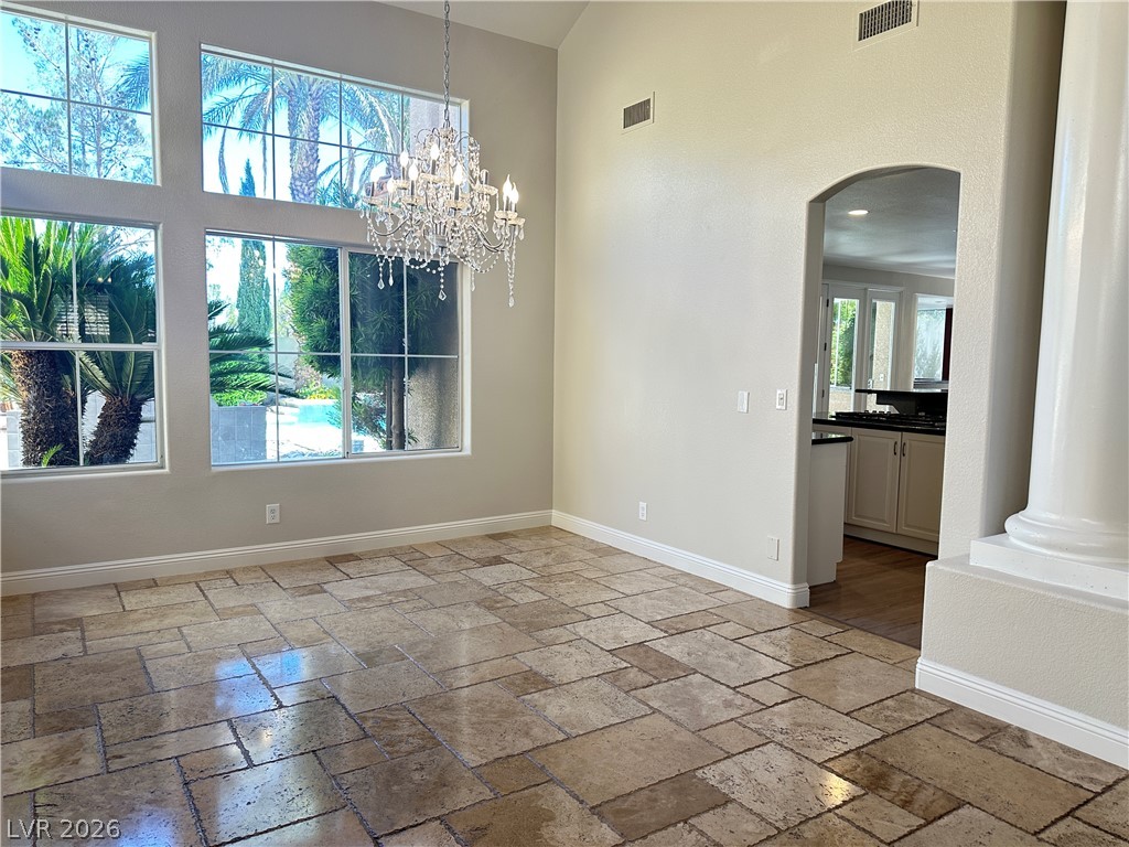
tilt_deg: -5.2
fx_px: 783
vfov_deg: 56.8
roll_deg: -1.6
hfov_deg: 71.6
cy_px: 424
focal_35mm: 24
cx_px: 564
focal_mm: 6.86
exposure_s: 1/120
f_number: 1.78
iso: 125
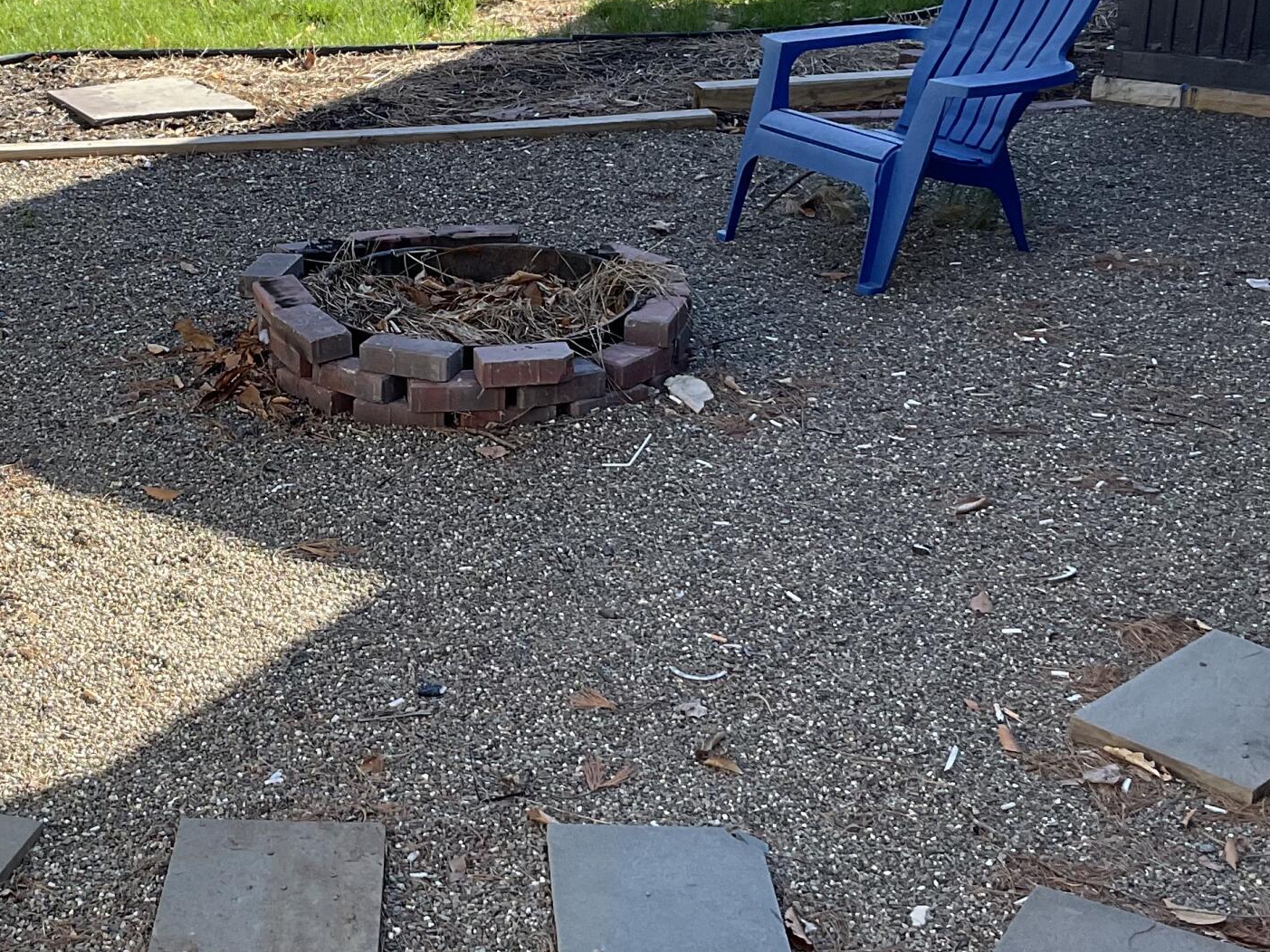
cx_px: 384
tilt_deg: -18.8
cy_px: 325
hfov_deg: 30.9
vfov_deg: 23.6
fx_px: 2274
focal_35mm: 62
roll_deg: -0.9
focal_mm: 3
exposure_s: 1/461
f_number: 1.8
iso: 16
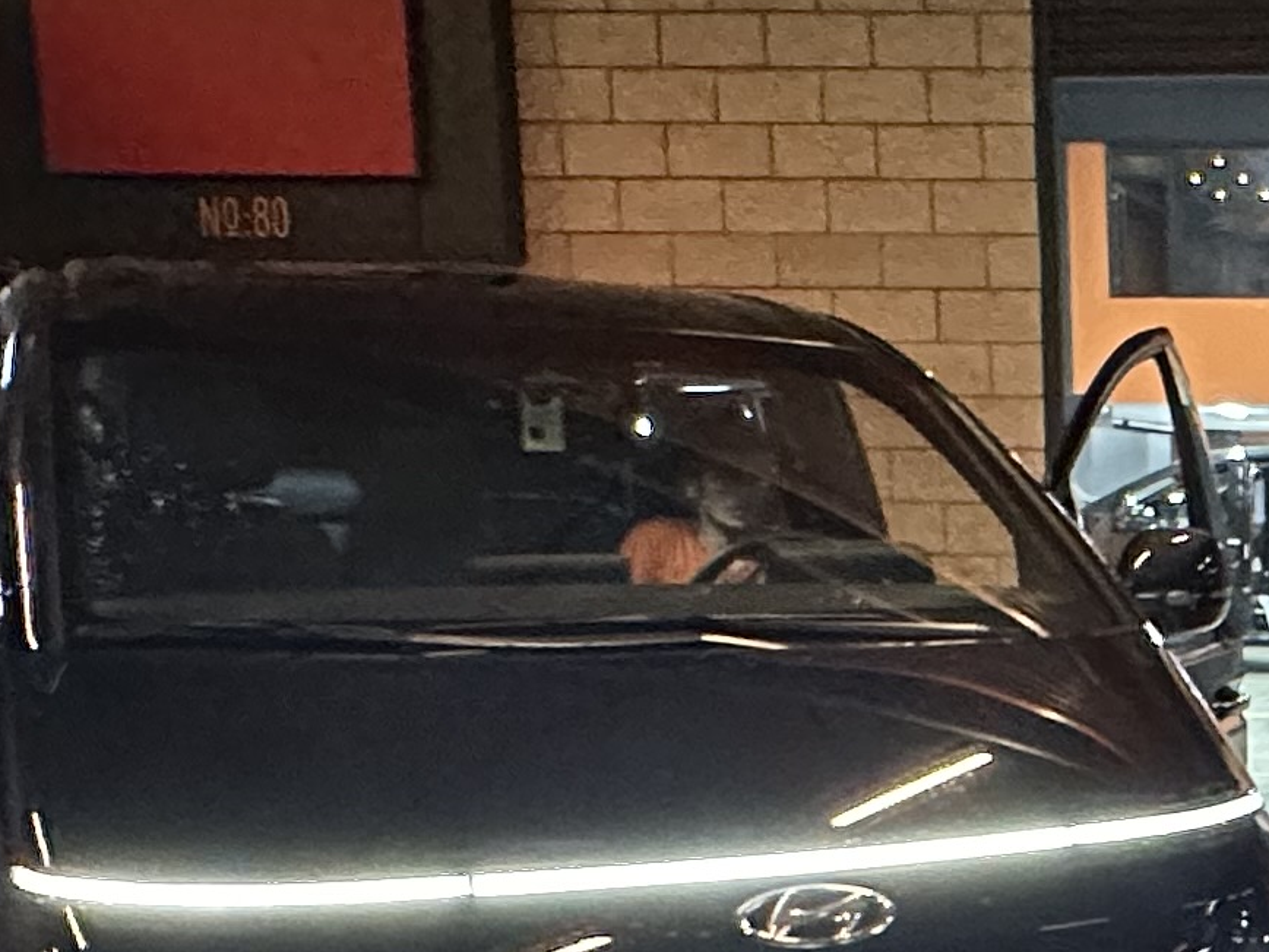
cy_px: 847
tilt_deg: -8.7
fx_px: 2383
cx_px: 1700
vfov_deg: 22.1
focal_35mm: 65
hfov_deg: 25.3
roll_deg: -0.3
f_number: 2.2
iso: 800
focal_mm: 2.22
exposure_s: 1/51
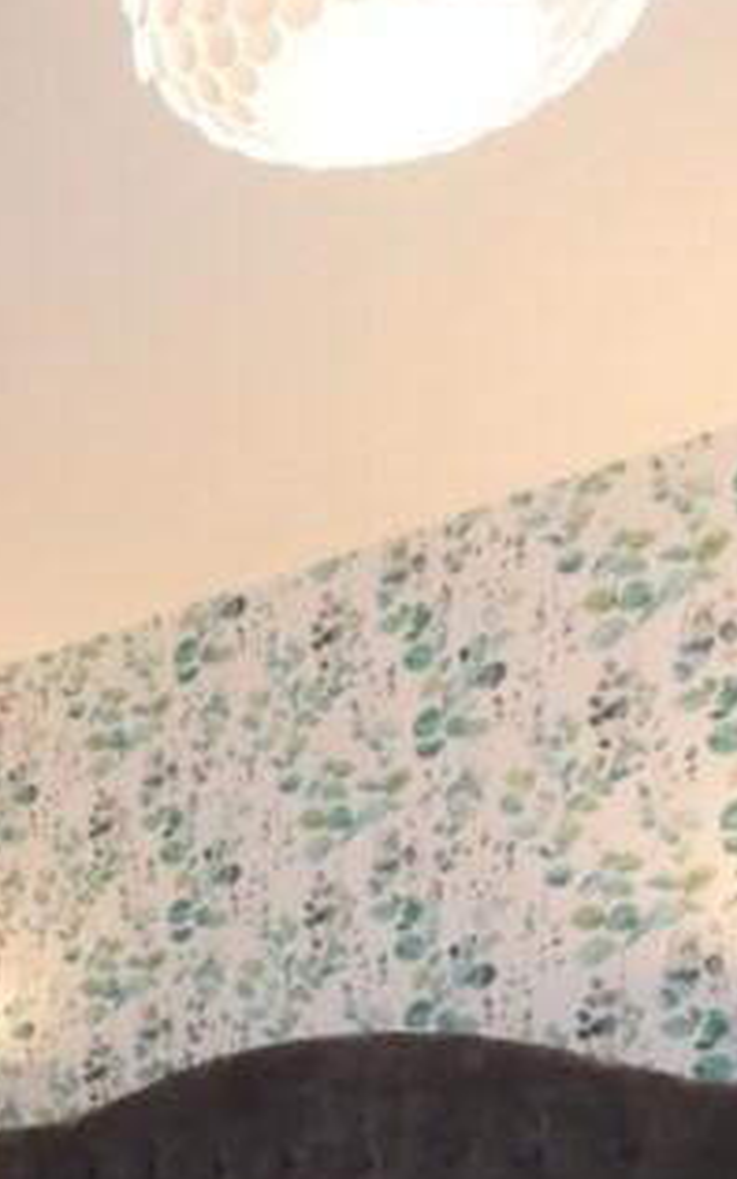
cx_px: -268
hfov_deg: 23.2
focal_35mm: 48
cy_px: 1348
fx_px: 1543
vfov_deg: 34.9
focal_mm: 7
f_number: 4
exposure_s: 1/60
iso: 640
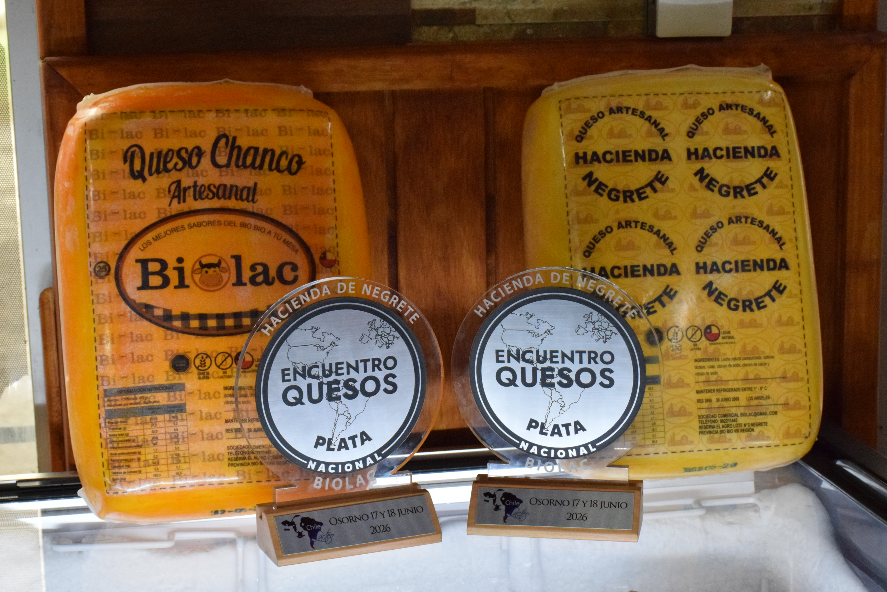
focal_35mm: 68
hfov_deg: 29.9
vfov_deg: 20.2
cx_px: 444
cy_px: 296
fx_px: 1663
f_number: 7.1
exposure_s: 1/200
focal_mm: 45
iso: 3200
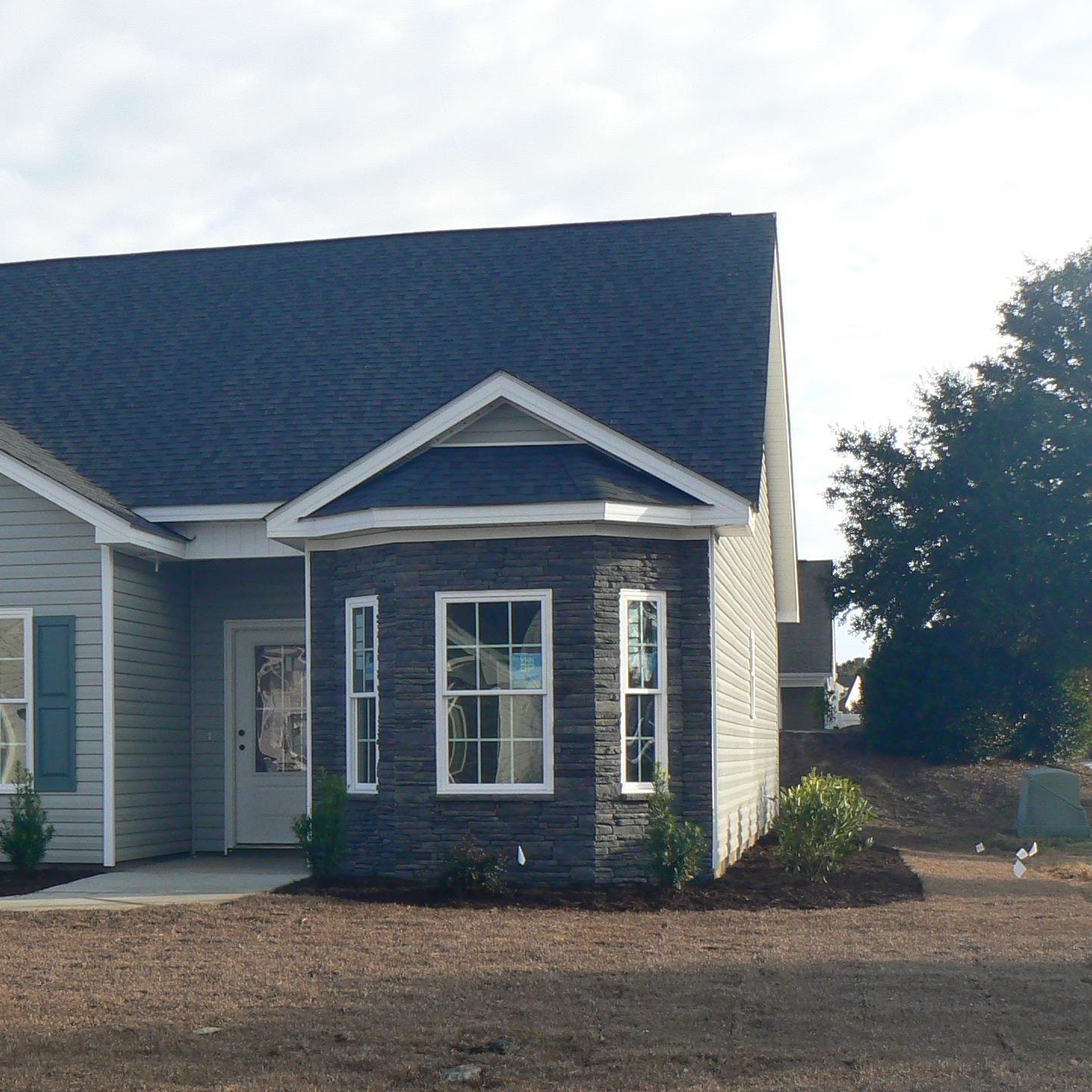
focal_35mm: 62
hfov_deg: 27.1
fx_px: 2213
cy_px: 675
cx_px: 194
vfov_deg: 27.6
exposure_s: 1/200
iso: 80
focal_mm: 6
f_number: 5.6
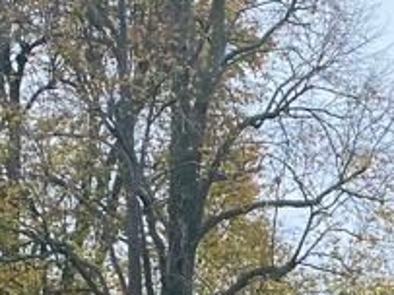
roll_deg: -0.6
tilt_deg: -4.4
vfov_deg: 8.3
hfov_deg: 12.7
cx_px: 367
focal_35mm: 154
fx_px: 1752
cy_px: 852
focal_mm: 4.25
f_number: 1.8
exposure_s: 1/121
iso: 64
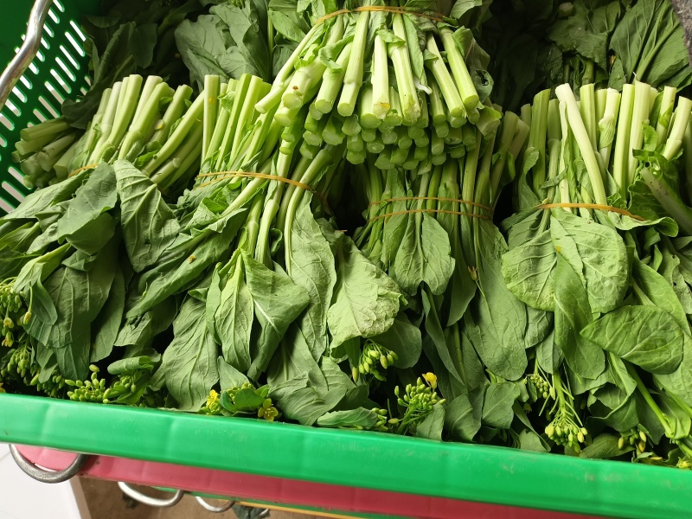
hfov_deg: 65.3
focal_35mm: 27
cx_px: 346
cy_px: 260
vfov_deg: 51.4
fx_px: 540
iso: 50
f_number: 1.8
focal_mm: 3.61
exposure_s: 1/194
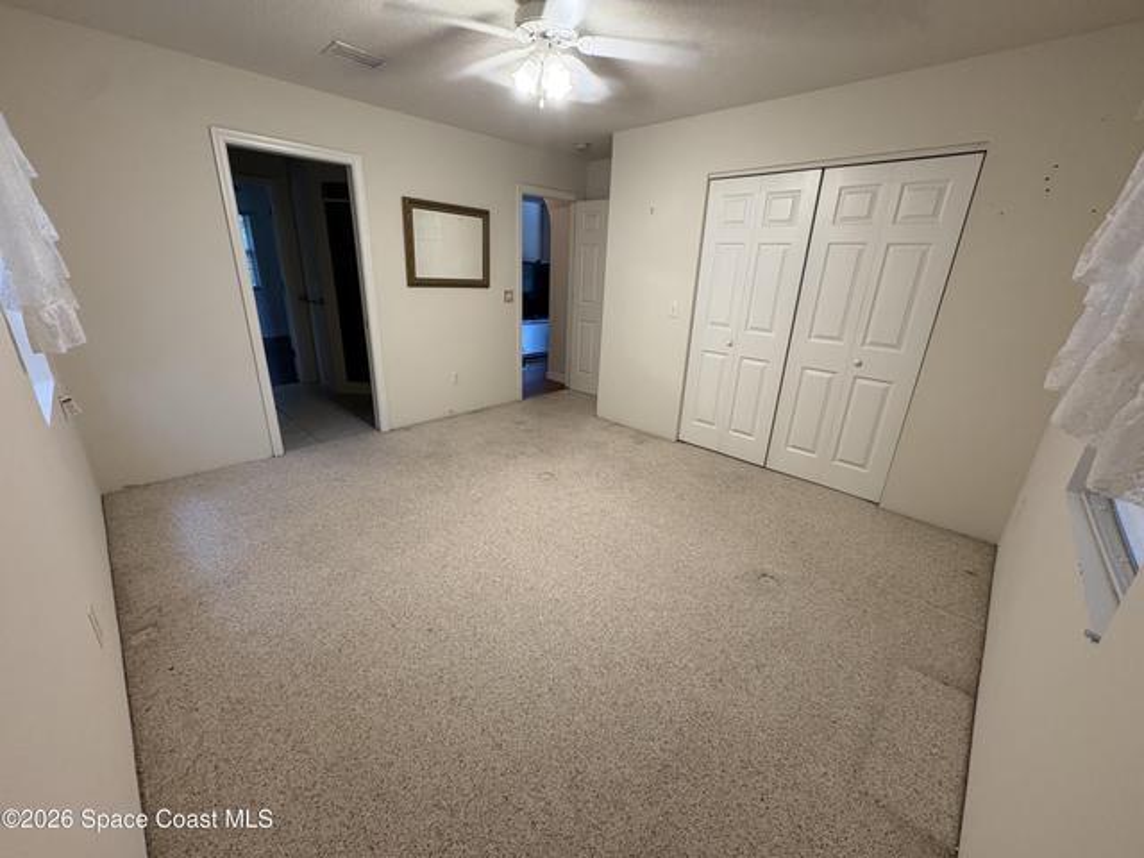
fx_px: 463
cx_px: 572
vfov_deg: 85.7
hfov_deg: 102.1
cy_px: 429
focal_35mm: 14
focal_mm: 2.22
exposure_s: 1/60
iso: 250
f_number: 2.2
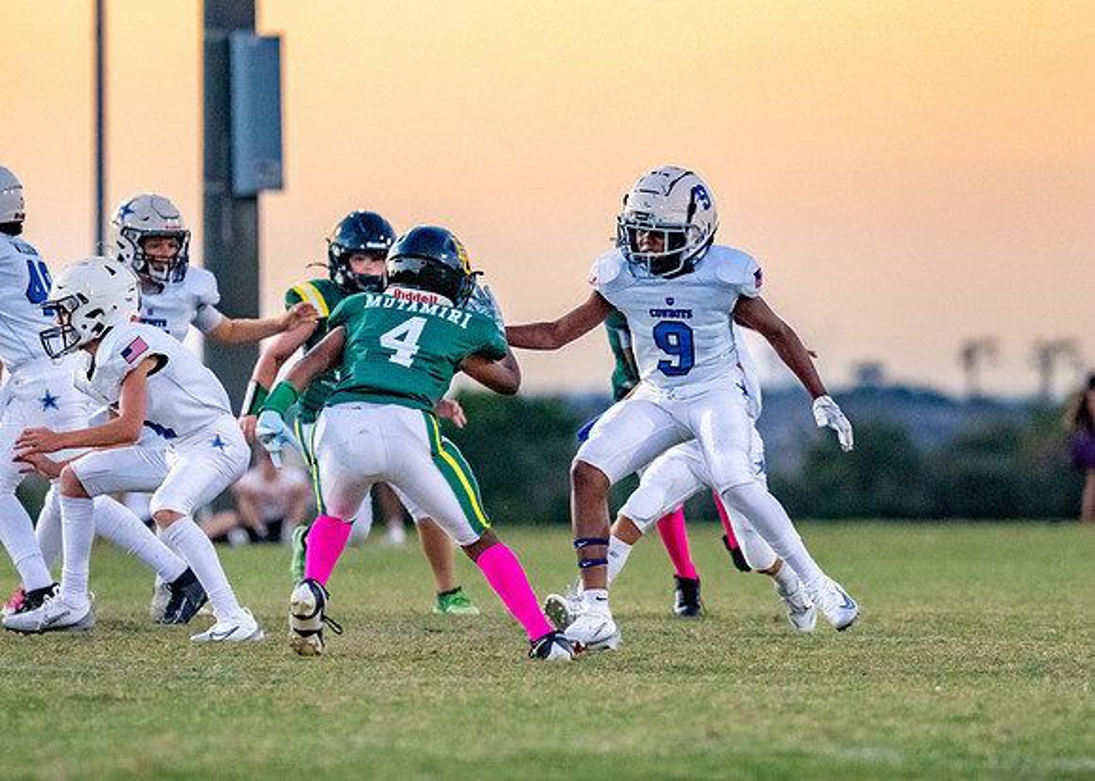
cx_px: 770
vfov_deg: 4.0
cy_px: 457
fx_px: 11098
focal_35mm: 357
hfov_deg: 5.6
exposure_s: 1/1600
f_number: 2.8
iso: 4000
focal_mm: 200
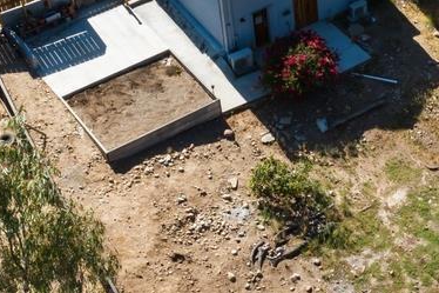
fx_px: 1219
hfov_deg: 20.0
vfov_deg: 13.5
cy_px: 283
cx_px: 399
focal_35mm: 100
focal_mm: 12.29
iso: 100
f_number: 8
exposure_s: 1/80
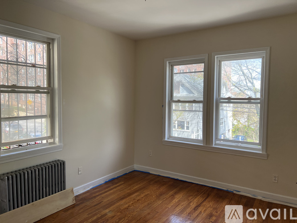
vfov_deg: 53.0
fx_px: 223
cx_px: 148
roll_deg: -0.9
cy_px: 112
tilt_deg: -4.6
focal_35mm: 26
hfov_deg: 67.3
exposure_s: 1/224
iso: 40
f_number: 1.5
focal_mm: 5.7
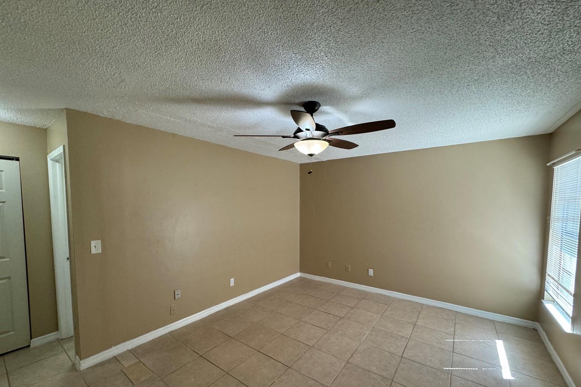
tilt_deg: -1.3
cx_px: 283
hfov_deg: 100.4
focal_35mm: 15
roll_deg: +1.3
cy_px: 219
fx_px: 242
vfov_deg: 76.9
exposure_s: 1/120
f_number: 2.2
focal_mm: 2.22
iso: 250
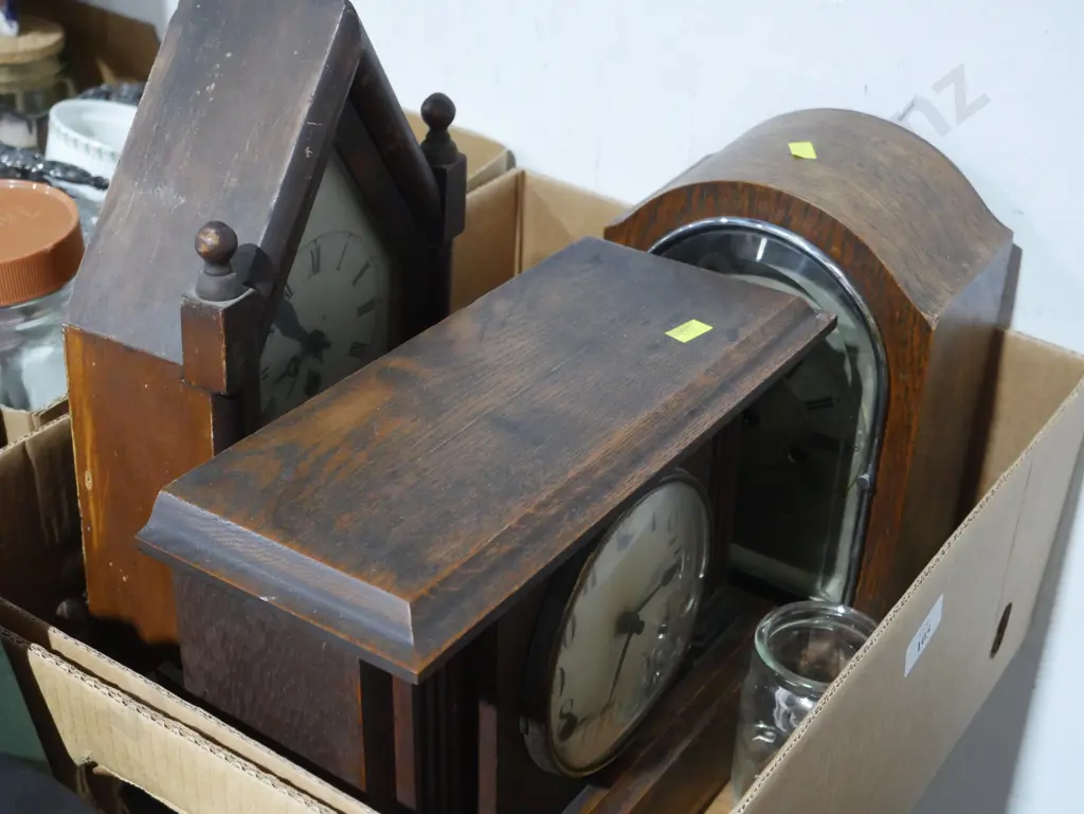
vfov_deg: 29.1
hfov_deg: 38.2
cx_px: 542
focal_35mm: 50
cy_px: 407
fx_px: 1566
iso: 3200
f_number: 5.3
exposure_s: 1/50
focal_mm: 25
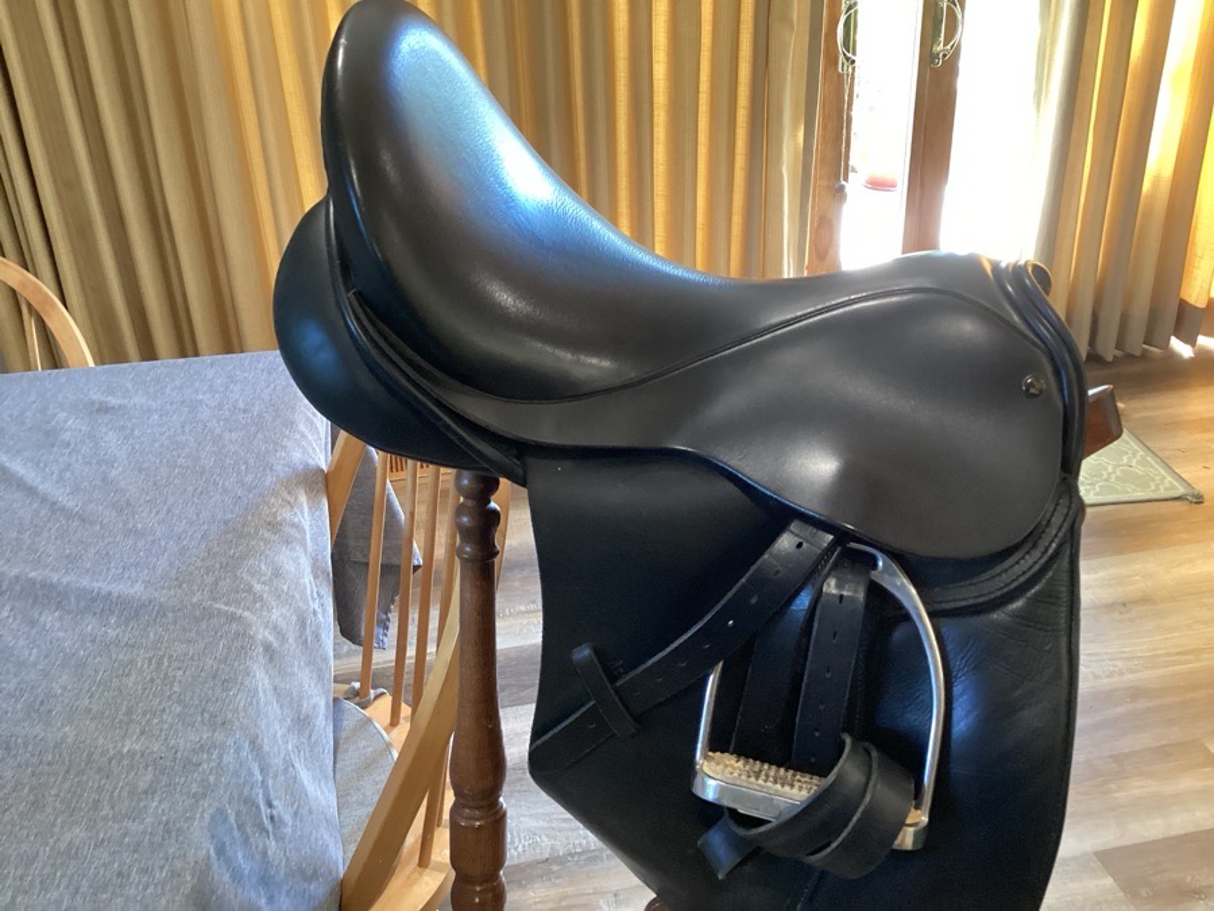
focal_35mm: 31
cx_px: 607
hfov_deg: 58.4
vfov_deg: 45.4
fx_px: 1087
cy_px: 456
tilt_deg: -26.7
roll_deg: +2.7
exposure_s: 1/40
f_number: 2.4
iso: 400
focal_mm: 3.3
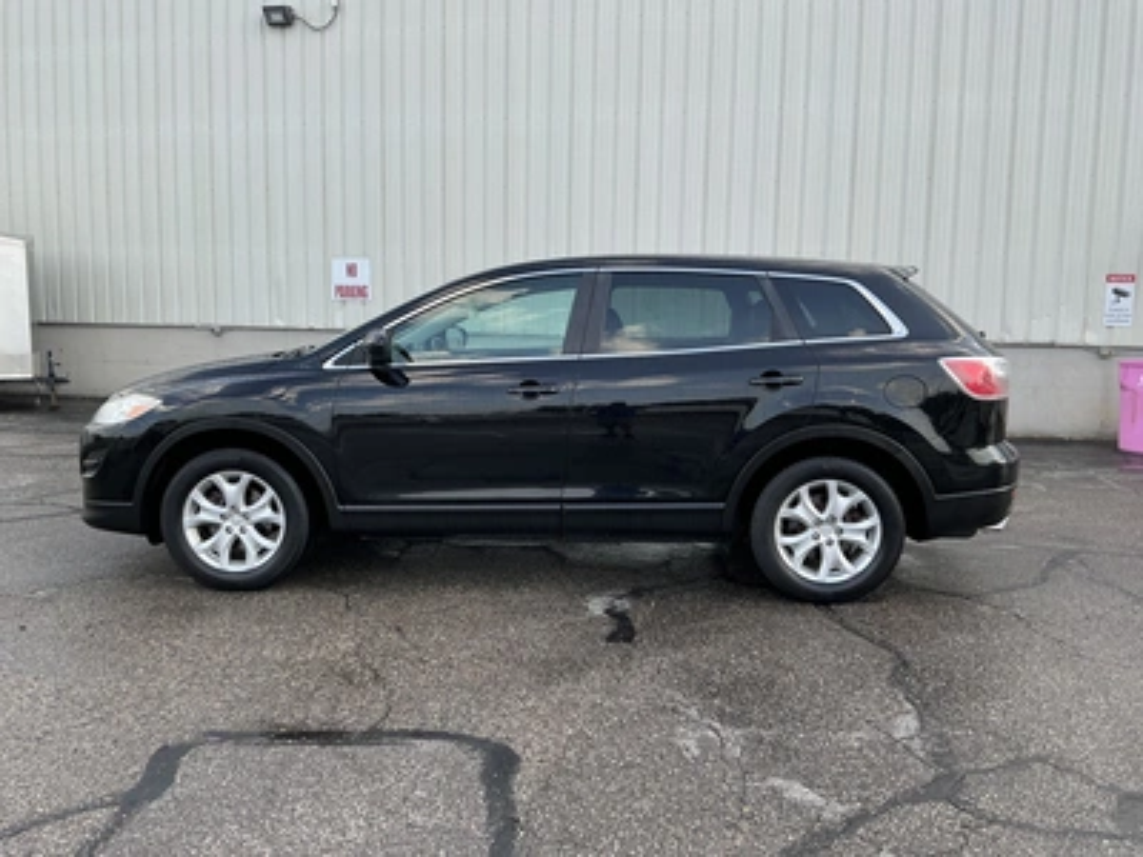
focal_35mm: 28
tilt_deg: -2.9
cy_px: 428
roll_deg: -0.8
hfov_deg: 63.4
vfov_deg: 49.7
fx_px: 925
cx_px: 572
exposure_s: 1/149
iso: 20
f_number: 1.8
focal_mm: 3
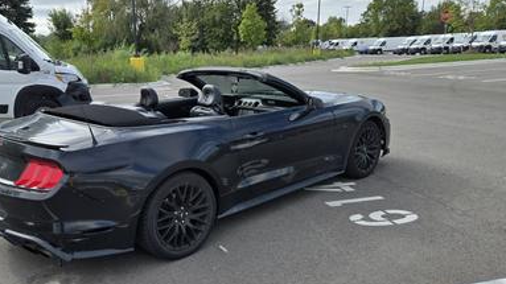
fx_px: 443
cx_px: 215
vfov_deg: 35.3
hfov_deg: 59.2
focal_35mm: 33
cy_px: 184
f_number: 1.8
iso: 40
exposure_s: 1/2921
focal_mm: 5.4
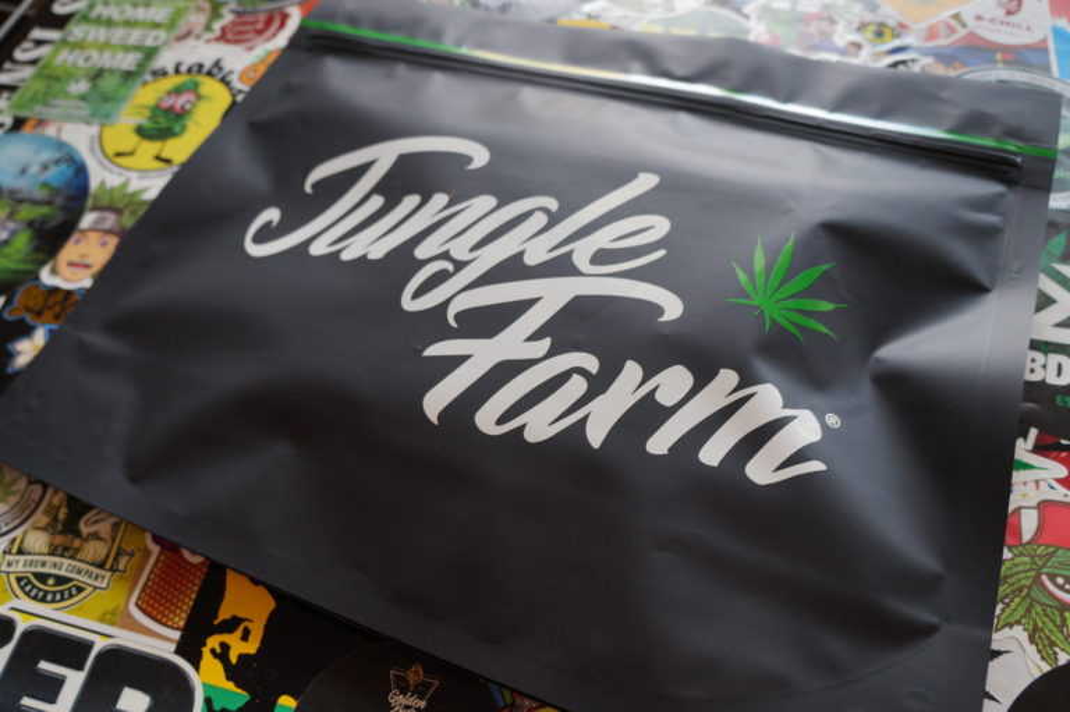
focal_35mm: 27
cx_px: 535
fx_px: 802
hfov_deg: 67.4
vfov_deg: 47.9
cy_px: 356
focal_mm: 18
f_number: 5
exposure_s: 1/80
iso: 400
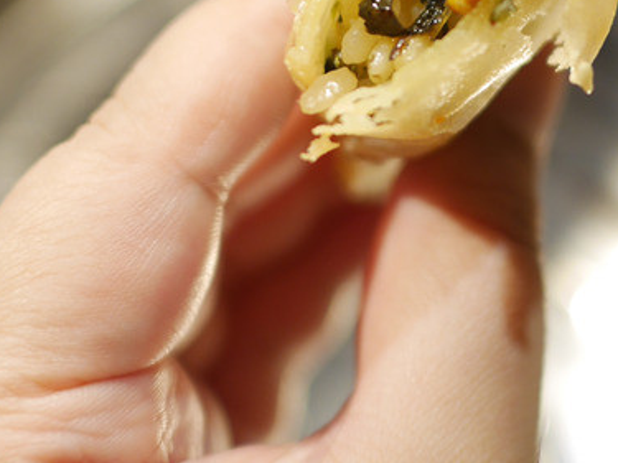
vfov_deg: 19.6
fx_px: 1285
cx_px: 456
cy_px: -35
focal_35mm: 72
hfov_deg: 26.7
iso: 200
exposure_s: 1/100
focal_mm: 15
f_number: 1.8
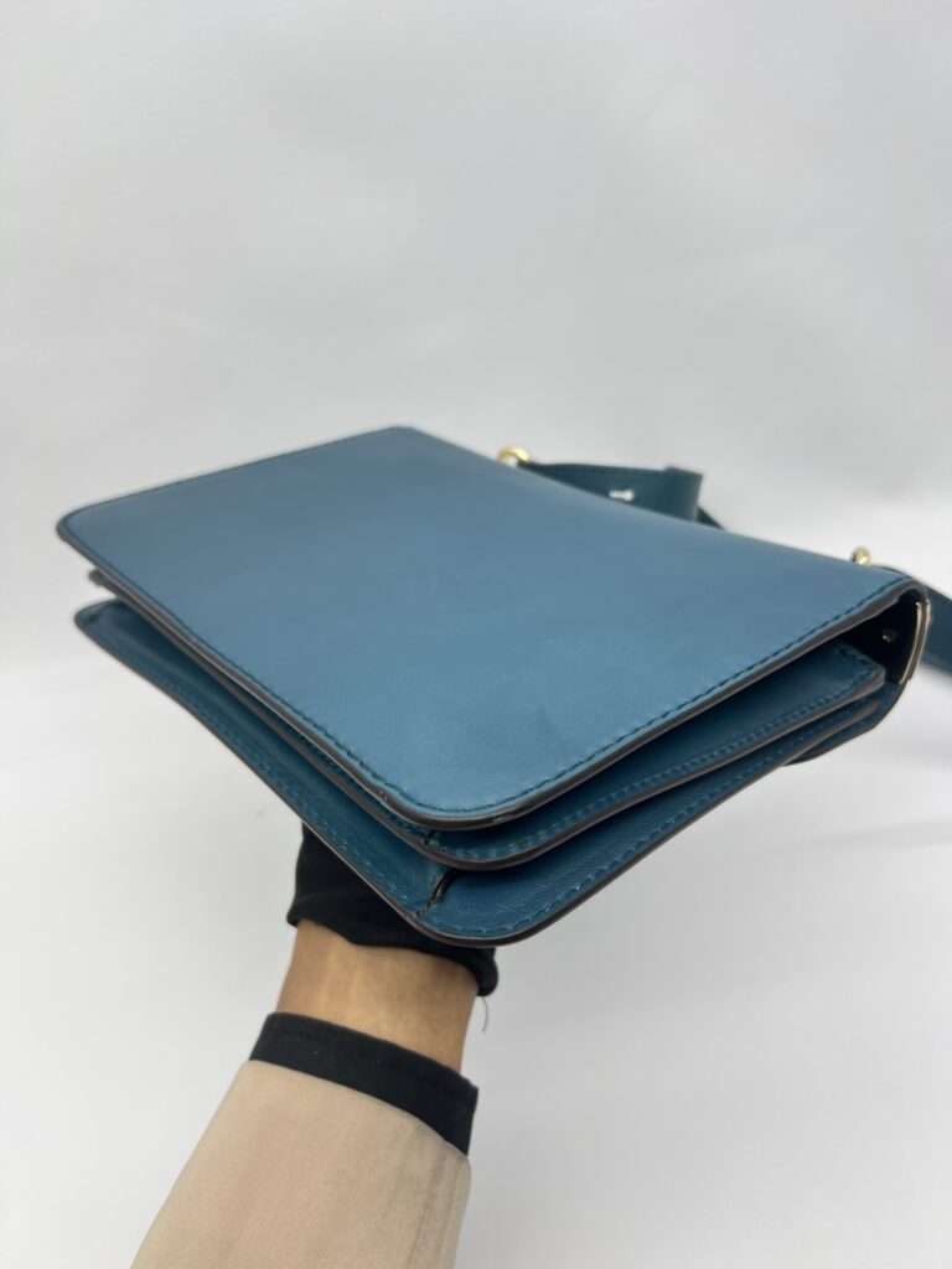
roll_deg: +7.8
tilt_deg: -39.2
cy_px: 634
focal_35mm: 26
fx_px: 953
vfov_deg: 67.3
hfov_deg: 53.1
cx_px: 476
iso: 32
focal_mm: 5.7
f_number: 1.5
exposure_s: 1/114
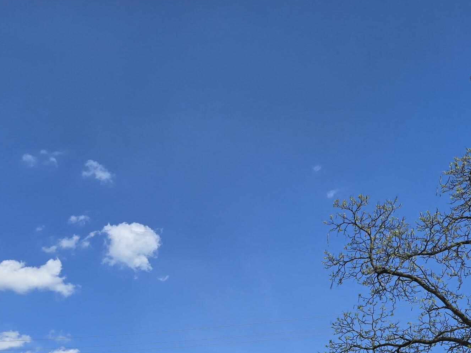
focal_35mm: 52
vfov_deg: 26.0
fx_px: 707
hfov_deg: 36.8
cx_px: 263
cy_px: 382
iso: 12
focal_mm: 6.3
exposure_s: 1/1044
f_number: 1.7
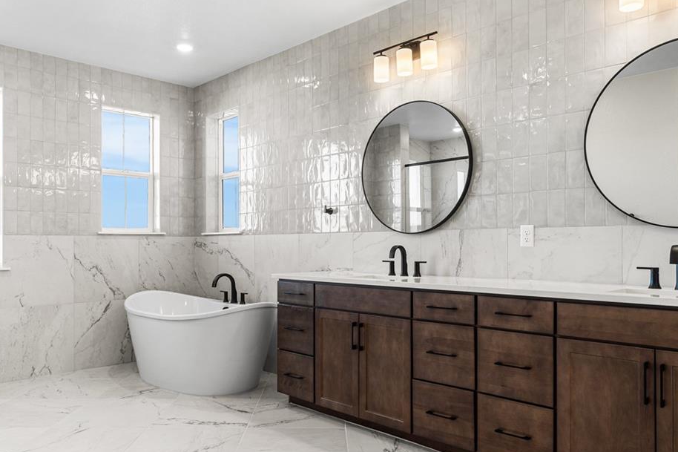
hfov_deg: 65.5
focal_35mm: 28
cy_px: 239
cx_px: 326
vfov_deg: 46.4
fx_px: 527
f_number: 8
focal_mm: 16
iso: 100
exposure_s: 1/3
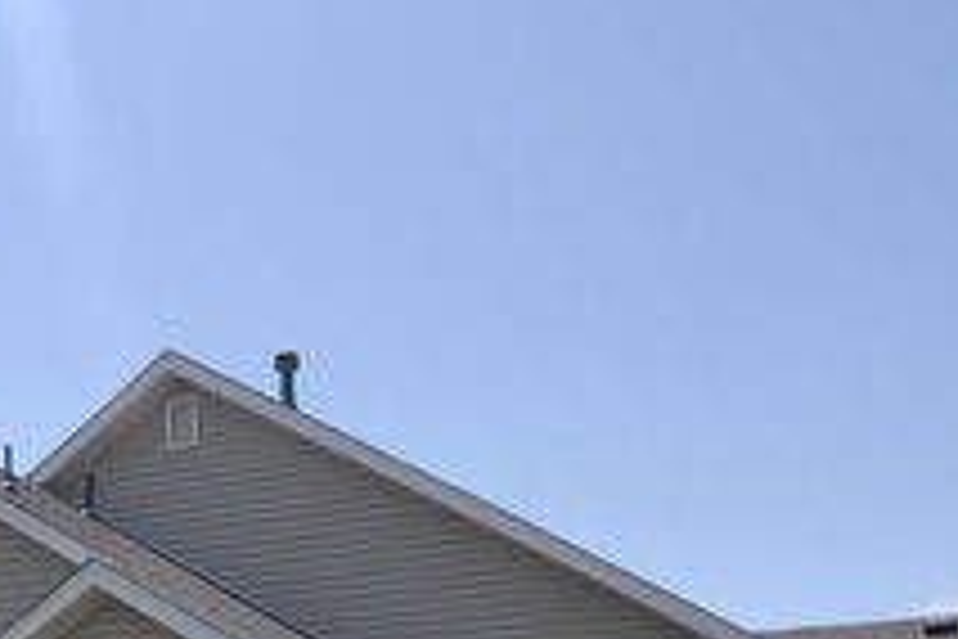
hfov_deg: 36.4
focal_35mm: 54
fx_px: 1437
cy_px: 950
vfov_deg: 21.3
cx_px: 297
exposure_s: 1/200
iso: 100
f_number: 7.1
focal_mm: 12
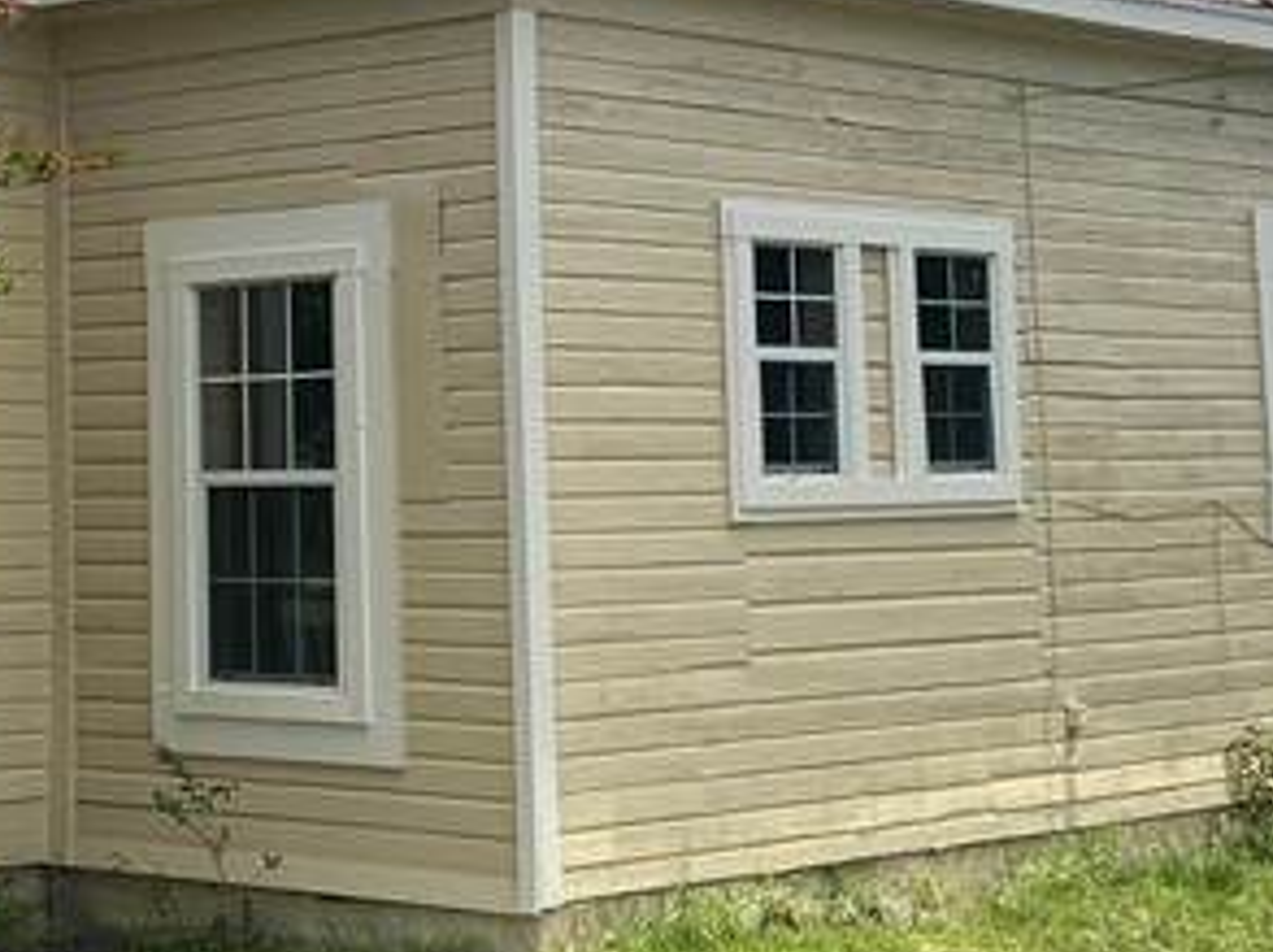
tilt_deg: +4.1
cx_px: 287
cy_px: 222
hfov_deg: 21.3
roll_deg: +0.9
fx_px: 3342
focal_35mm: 91
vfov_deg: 16.1
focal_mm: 5.1
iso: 50
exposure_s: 1/5556
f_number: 1.6
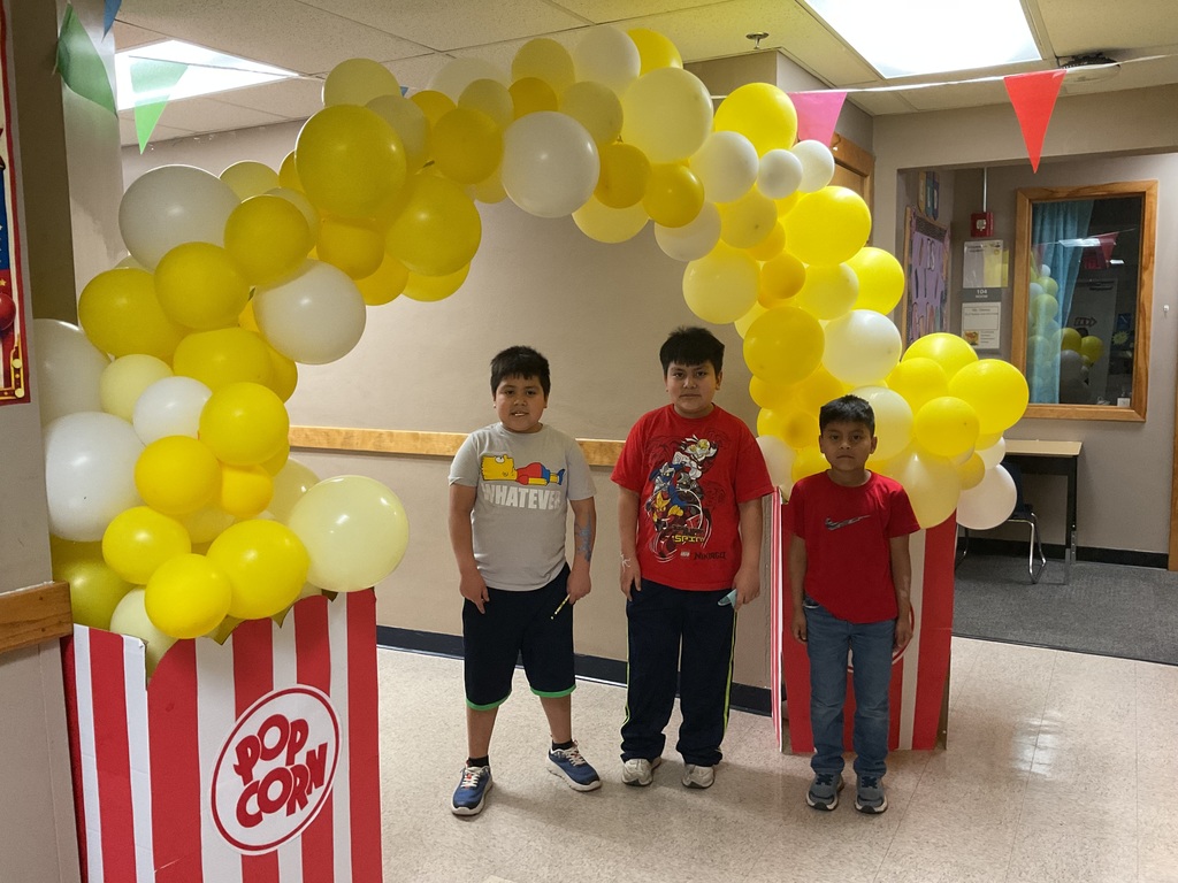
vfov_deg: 48.2
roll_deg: +1.0
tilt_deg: -6.9
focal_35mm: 29
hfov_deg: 61.7
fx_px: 987
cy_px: 442
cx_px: 589
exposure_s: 1/60
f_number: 1.8
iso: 160
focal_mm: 3
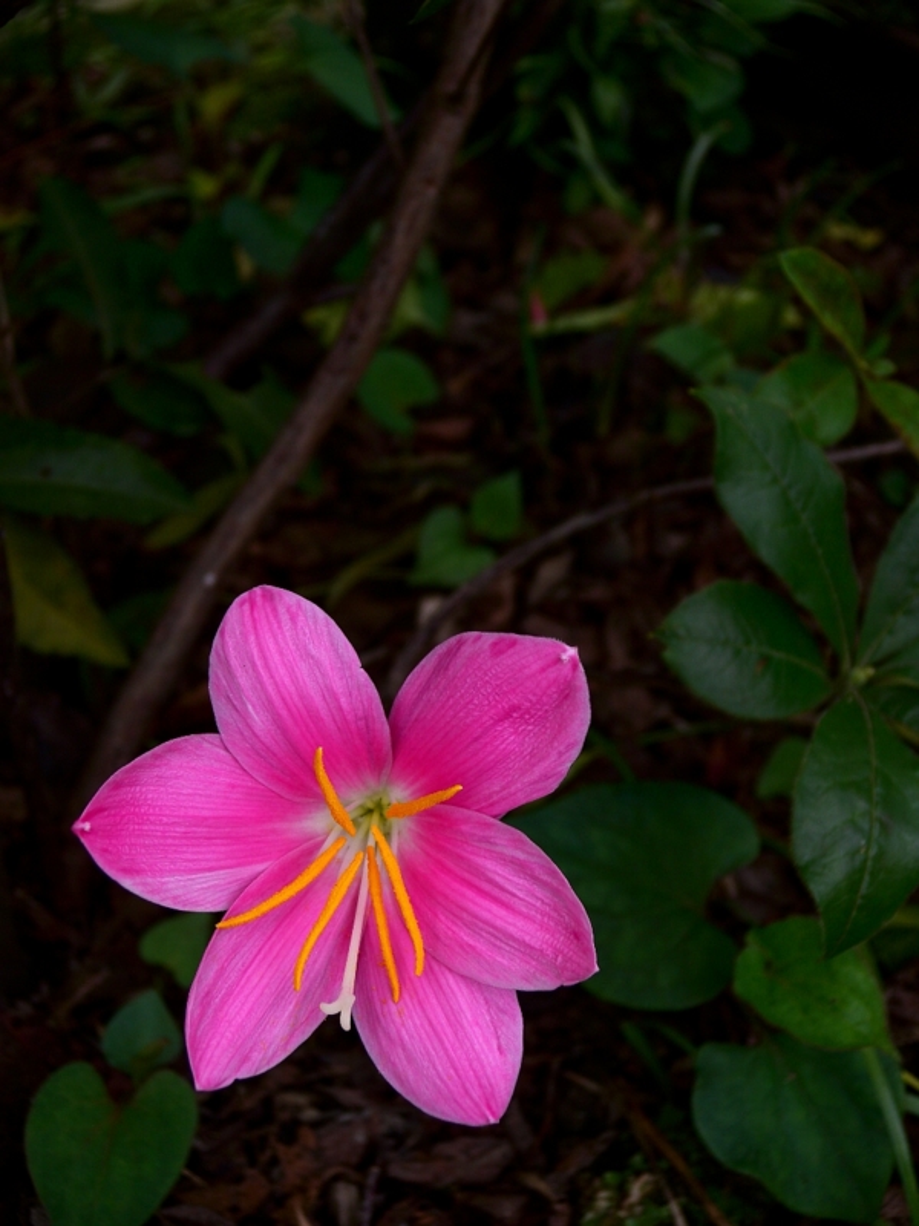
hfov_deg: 37.7
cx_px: 460
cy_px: 613
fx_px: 1345
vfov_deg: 49.0
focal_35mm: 38
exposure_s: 1/250
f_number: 3.1
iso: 64
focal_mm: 8.1
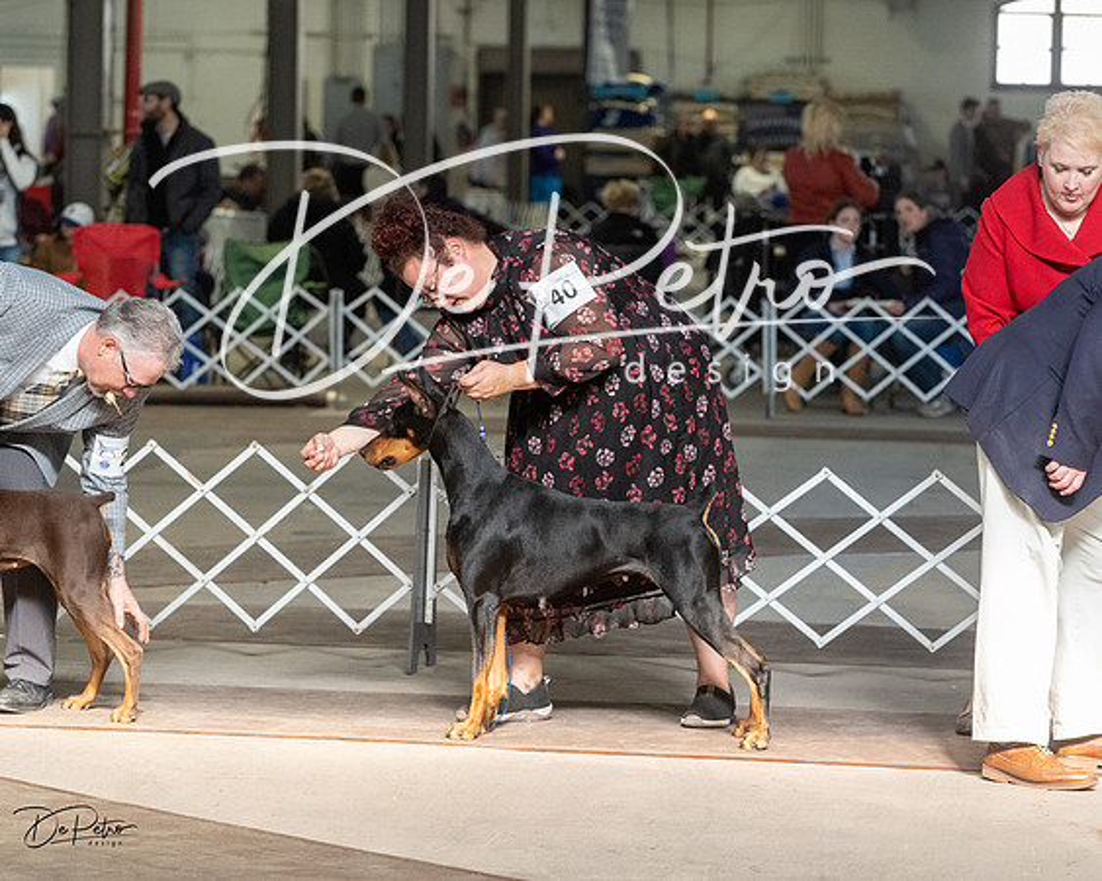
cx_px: 551
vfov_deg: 10.8
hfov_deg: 13.5
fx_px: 4663
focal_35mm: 143
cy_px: 440
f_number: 5
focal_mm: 127
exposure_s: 1/400
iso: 6400
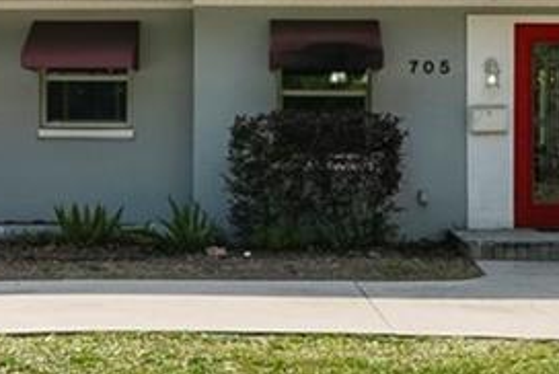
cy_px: 107
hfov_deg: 21.7
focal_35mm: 94
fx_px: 1461
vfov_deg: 14.5
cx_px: 300
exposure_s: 1/40
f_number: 7.1
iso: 100
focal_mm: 16
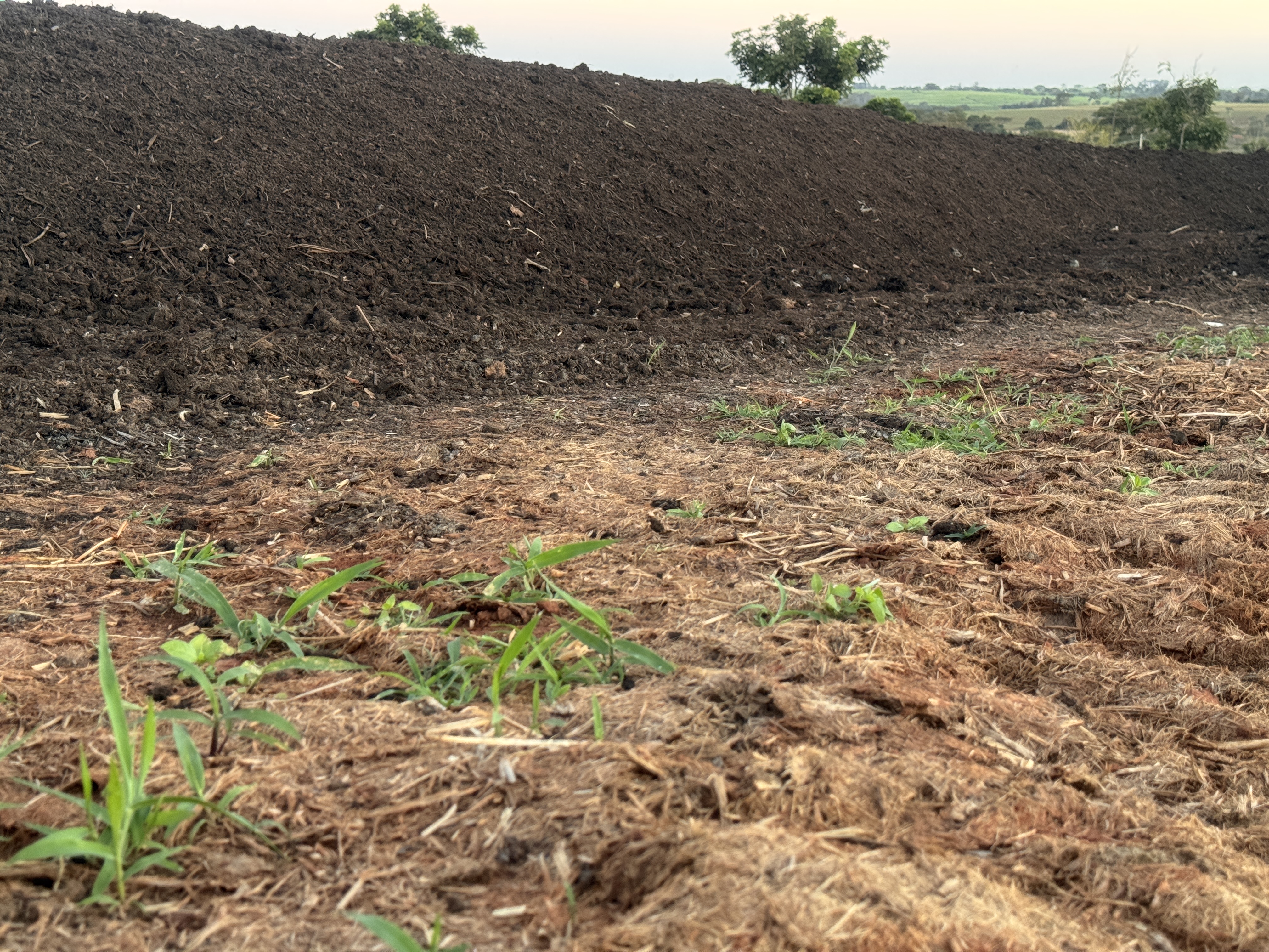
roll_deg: +0.3
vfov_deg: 30.3
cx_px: 634
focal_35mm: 48
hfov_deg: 39.7
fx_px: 1760
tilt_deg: -13.1
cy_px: 476
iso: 125
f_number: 1.78
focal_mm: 6.76
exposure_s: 1/60
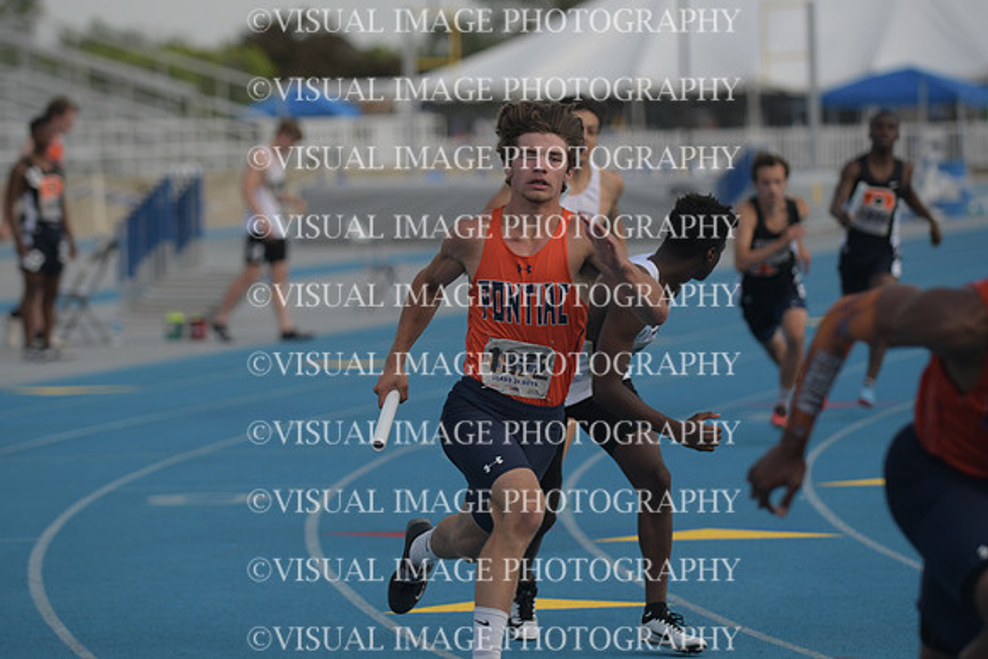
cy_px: 330
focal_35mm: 202
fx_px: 5559
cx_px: 494
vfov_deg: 6.8
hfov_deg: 10.2
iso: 320
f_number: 3.2
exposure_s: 1/2500
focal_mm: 135
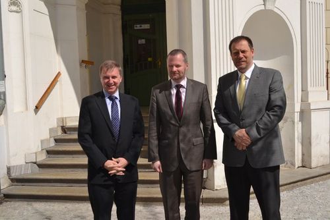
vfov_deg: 31.9
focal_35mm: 42
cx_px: 165
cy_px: 110
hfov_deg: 46.4
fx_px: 385
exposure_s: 1/200
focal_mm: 28
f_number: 11
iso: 100
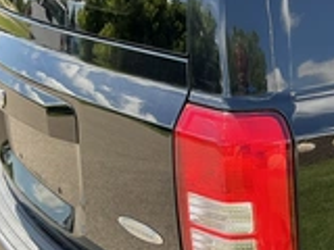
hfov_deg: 26.4
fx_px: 675
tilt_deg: -25.4
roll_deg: +1.7
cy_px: 250
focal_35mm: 70
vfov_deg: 20.3
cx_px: 328
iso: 25
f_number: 1.8
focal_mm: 3
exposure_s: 1/215
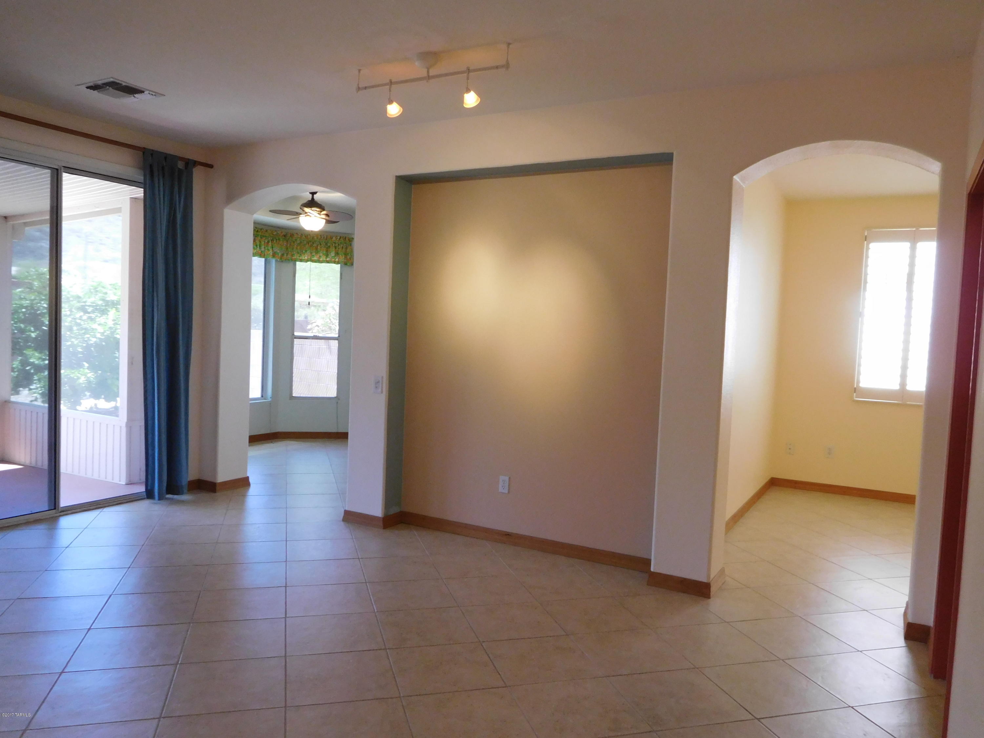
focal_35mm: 25
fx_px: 711
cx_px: 492
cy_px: 369
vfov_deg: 54.9
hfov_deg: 69.4
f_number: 3.4
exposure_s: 1/30
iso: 320
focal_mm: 4.5
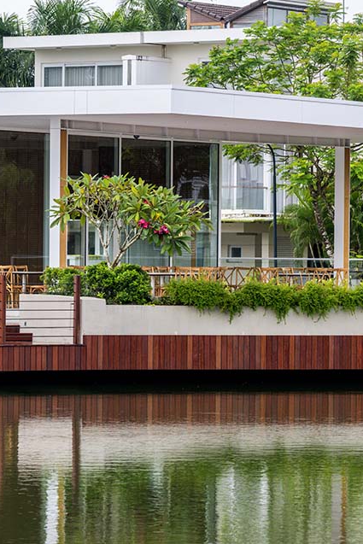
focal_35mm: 211
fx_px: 3189
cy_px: 272
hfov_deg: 6.5
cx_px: 263
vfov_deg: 9.8
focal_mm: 140
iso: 900
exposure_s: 1/640
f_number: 9
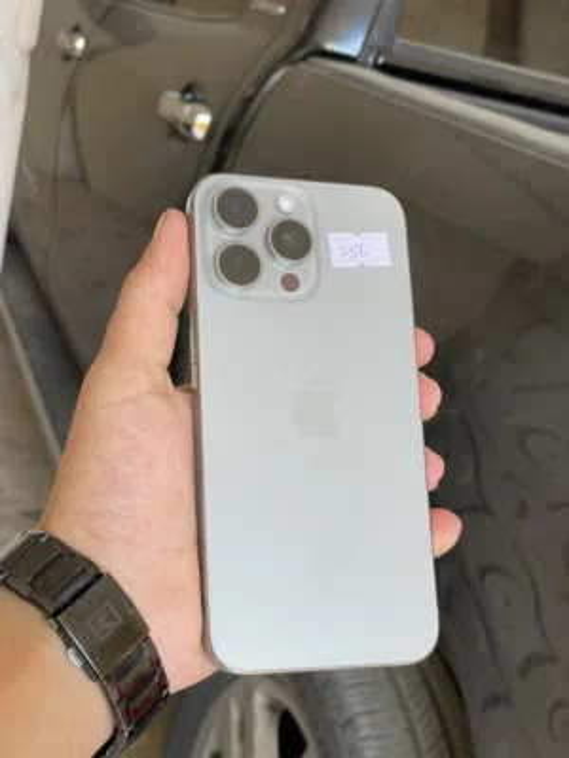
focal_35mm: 52
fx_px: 1140
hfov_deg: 28.0
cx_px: 284
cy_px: 379
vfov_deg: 36.8
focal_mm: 6
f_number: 2
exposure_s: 1/99
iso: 80
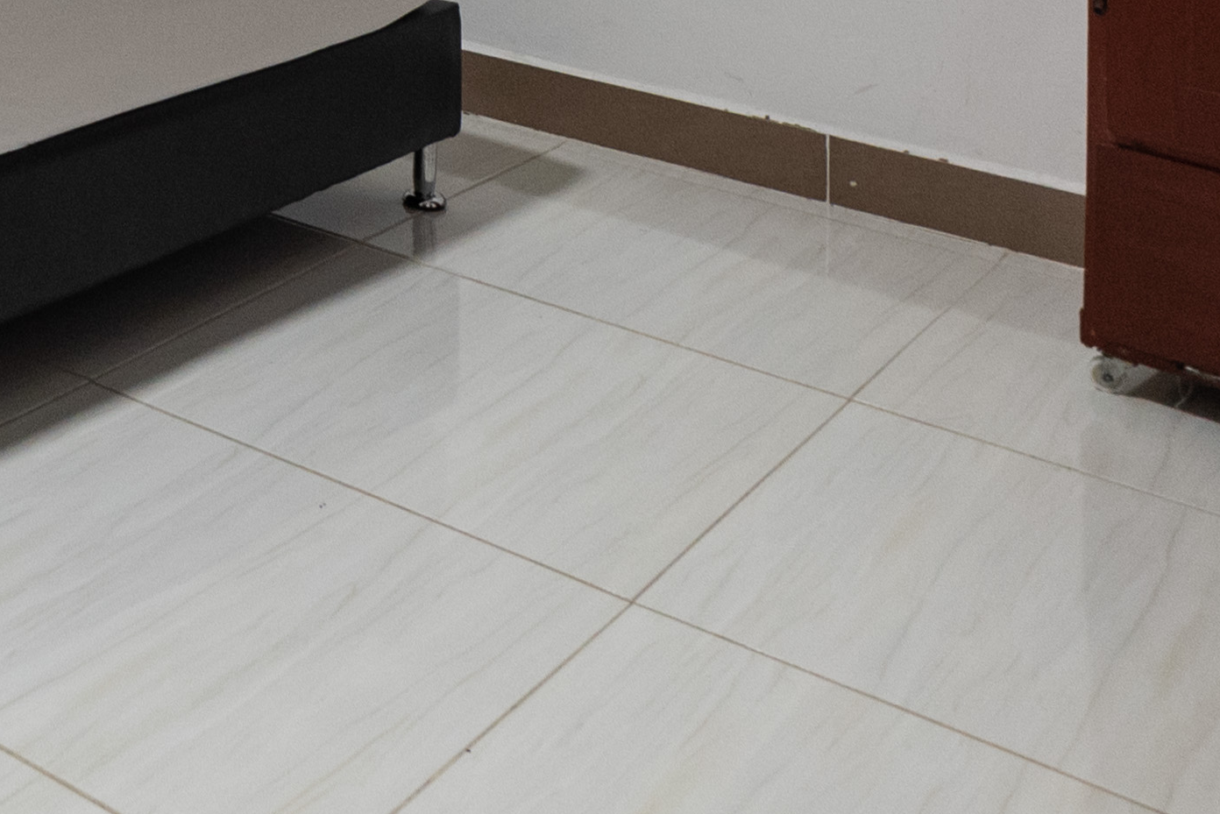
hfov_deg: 29.4
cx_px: -194
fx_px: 2034
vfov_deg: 18.5
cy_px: -577
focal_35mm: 60
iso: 1600
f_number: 8
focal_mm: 14
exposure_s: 1/13
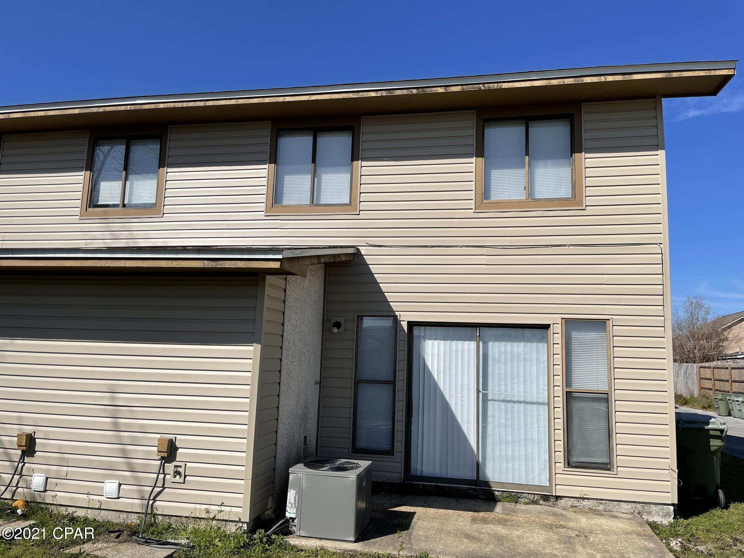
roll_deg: -1.9
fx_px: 559
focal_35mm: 26
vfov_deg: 53.1
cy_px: 279
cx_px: 372
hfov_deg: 67.3
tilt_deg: +9.0
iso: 32
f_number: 1.6
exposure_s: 1/5814
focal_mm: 4.2
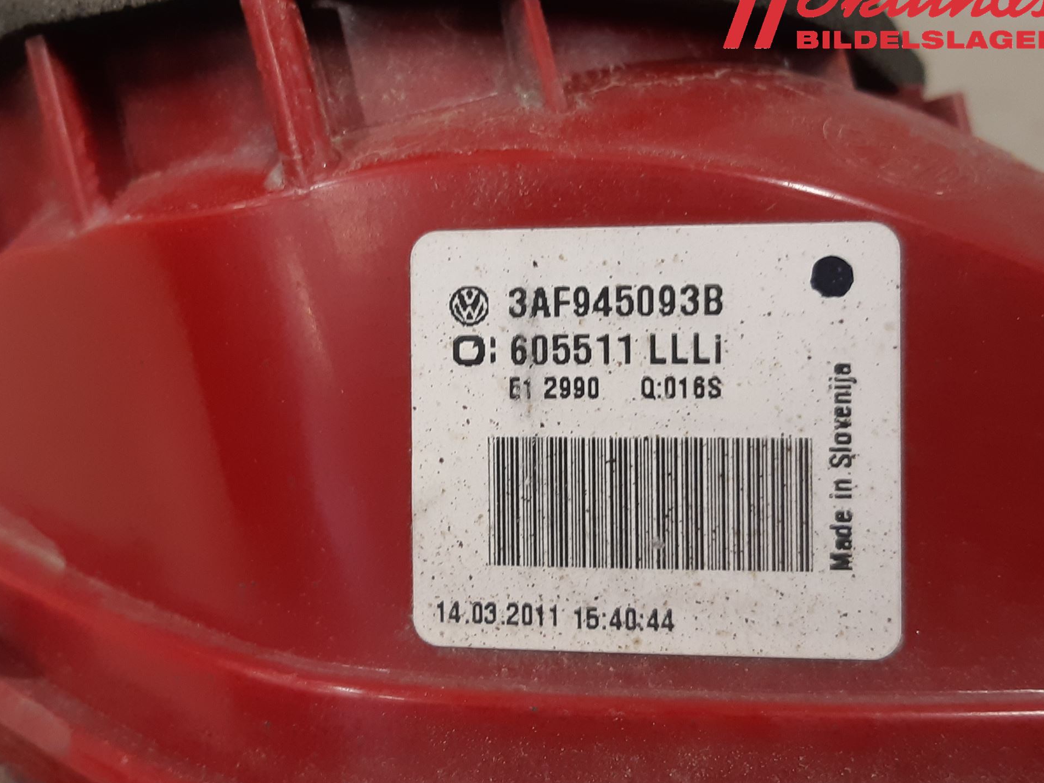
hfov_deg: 63.4
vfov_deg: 49.7
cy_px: 377
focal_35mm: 28
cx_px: 498
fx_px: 844
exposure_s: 1/50
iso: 160
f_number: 1.7
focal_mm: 3.93
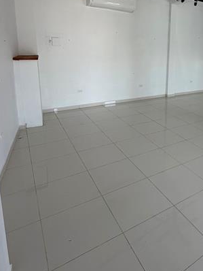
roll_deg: -3.6
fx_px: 211
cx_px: 178
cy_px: 89
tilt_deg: -11.3
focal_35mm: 27
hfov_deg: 46.9
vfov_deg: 63.5
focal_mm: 2.22
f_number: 2.2
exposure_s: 1/121
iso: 125
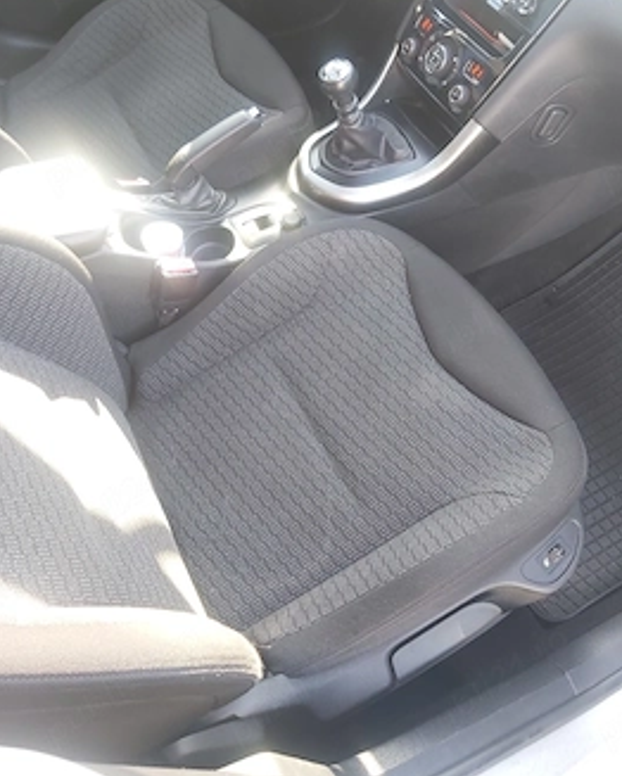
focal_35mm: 31
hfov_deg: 47.0
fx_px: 713
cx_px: 354
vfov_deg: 57.0
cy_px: 344
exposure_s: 1/50
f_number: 1.7
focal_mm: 3.92
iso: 80
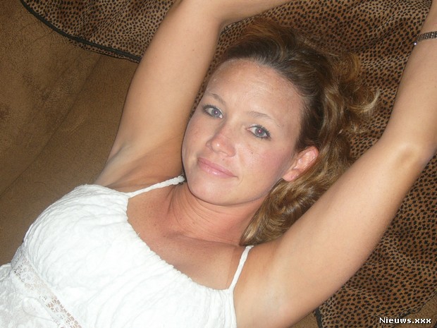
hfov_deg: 32.2
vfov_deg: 24.4
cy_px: 164
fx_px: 757
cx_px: 218
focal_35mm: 60
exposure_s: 1/60
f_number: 3.7
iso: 100
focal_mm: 10
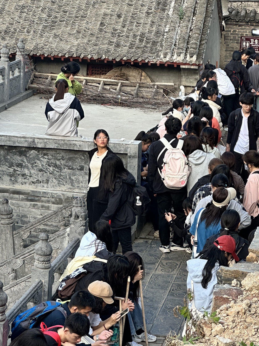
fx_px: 1157
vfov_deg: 17.0
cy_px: 194
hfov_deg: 12.8
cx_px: 140
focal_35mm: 116
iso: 50
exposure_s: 1/99
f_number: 2.8
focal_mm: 9
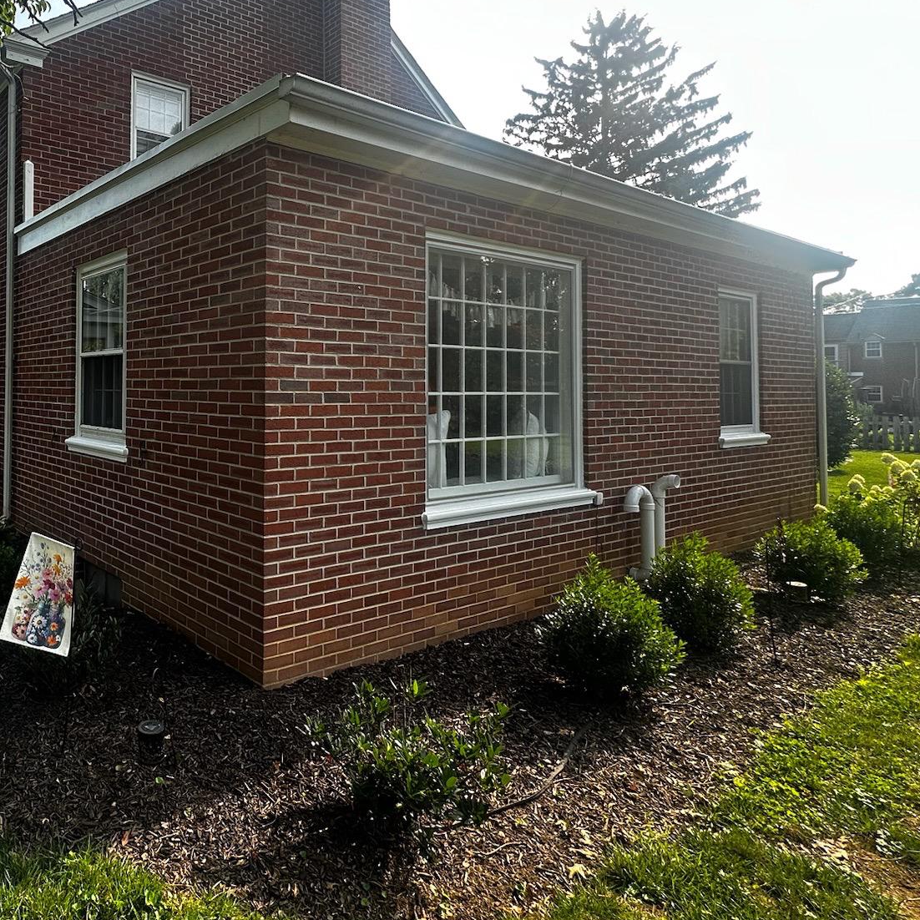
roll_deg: -0.2
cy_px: 363
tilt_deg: +1.2
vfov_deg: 66.5
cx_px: 173
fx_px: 692
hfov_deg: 61.2
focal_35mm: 23
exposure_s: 1/179
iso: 40
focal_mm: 2.22
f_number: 2.2
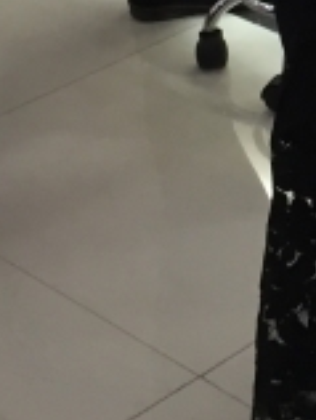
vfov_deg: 12.5
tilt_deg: -19.9
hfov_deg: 9.1
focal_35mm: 152
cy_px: -163
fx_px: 1845
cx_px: 685
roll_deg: -0.1
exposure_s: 1/33
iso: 100
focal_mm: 4.15
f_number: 2.2
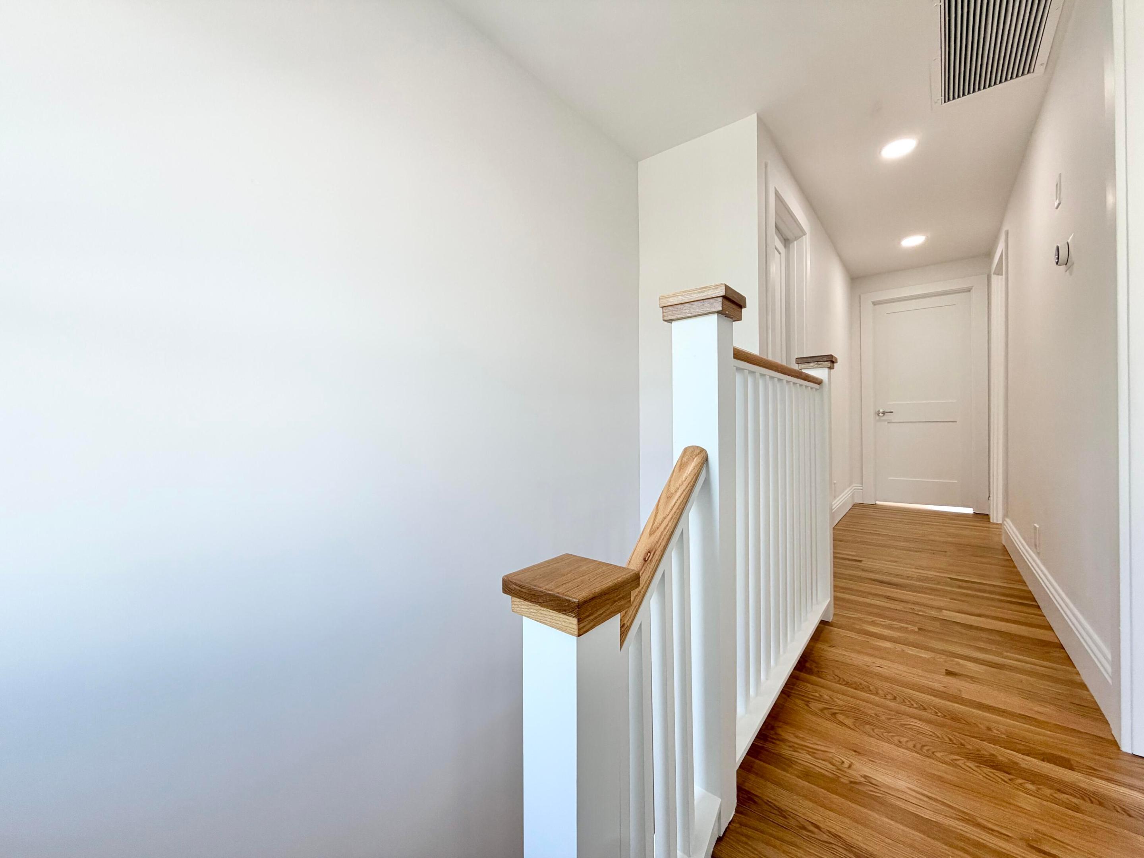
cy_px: 429
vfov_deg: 85.7
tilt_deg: -1.3
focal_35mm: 14
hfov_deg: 102.1
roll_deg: +1.5
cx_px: 572
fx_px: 463
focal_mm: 2.22
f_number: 2.2
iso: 80
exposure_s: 1/120
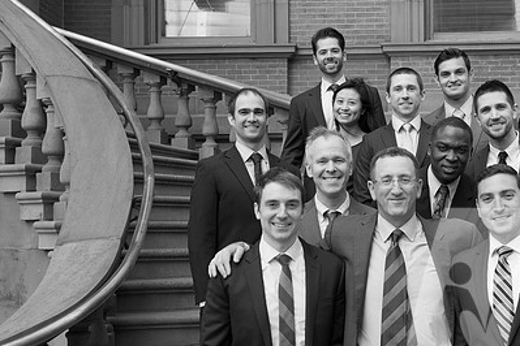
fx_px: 881
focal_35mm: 61
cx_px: 375
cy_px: 194
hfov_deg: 32.4
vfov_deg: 22.2
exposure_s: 1/100
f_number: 8
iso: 800
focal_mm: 42
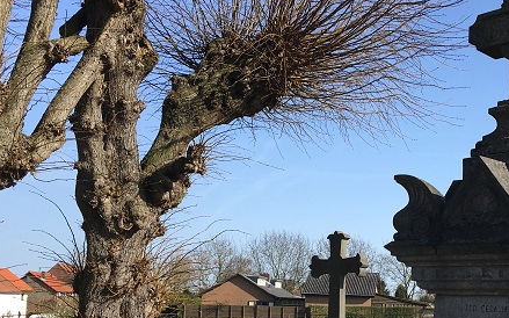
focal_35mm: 56
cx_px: 363
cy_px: 246
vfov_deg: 22.9
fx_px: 777
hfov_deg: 35.7
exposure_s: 1/1054
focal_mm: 4.15
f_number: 2.2
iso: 25
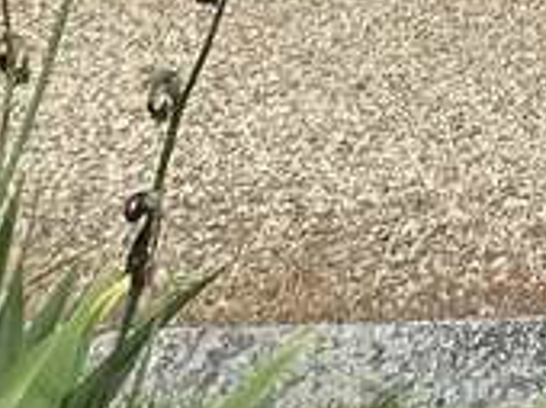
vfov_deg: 11.3
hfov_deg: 16.5
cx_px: 1076
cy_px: -752
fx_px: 1449
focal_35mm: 92
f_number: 1.8
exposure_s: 1/1783
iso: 32
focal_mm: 1.57
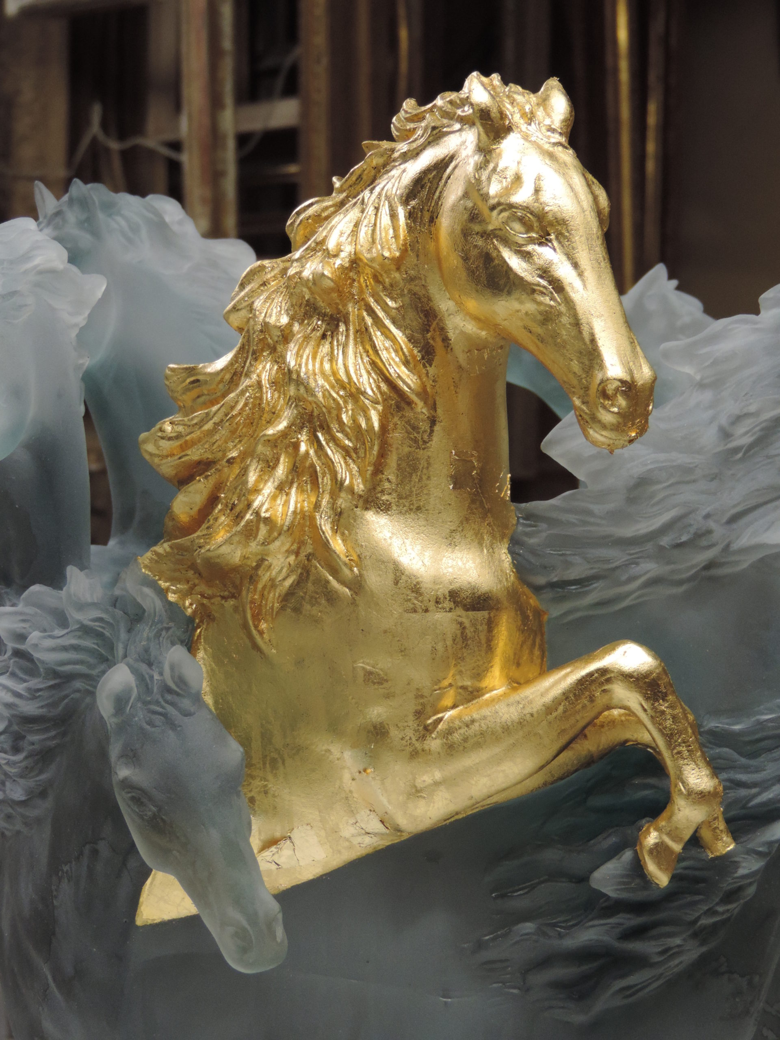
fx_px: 2704
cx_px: 390
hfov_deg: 16.4
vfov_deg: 21.8
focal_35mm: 90
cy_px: 520
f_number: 4.1
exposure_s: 1/60
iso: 400
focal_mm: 16
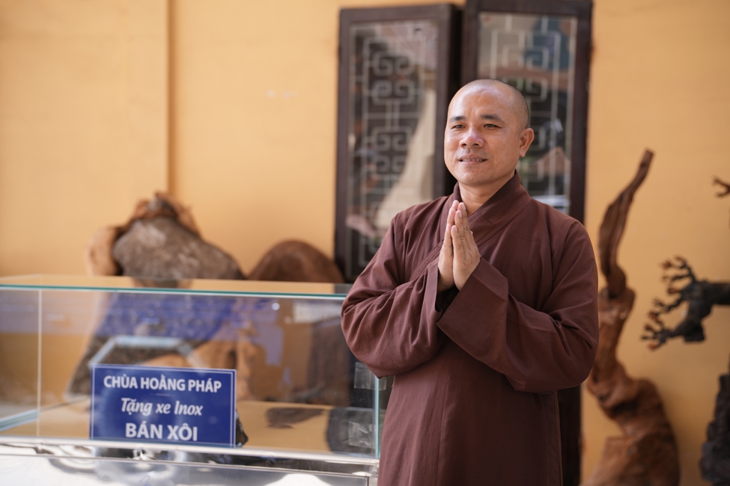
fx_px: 1379
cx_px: 365
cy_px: 243
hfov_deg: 29.7
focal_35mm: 68
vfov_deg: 20.0
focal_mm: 68
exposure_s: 1/200
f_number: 2.8
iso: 125
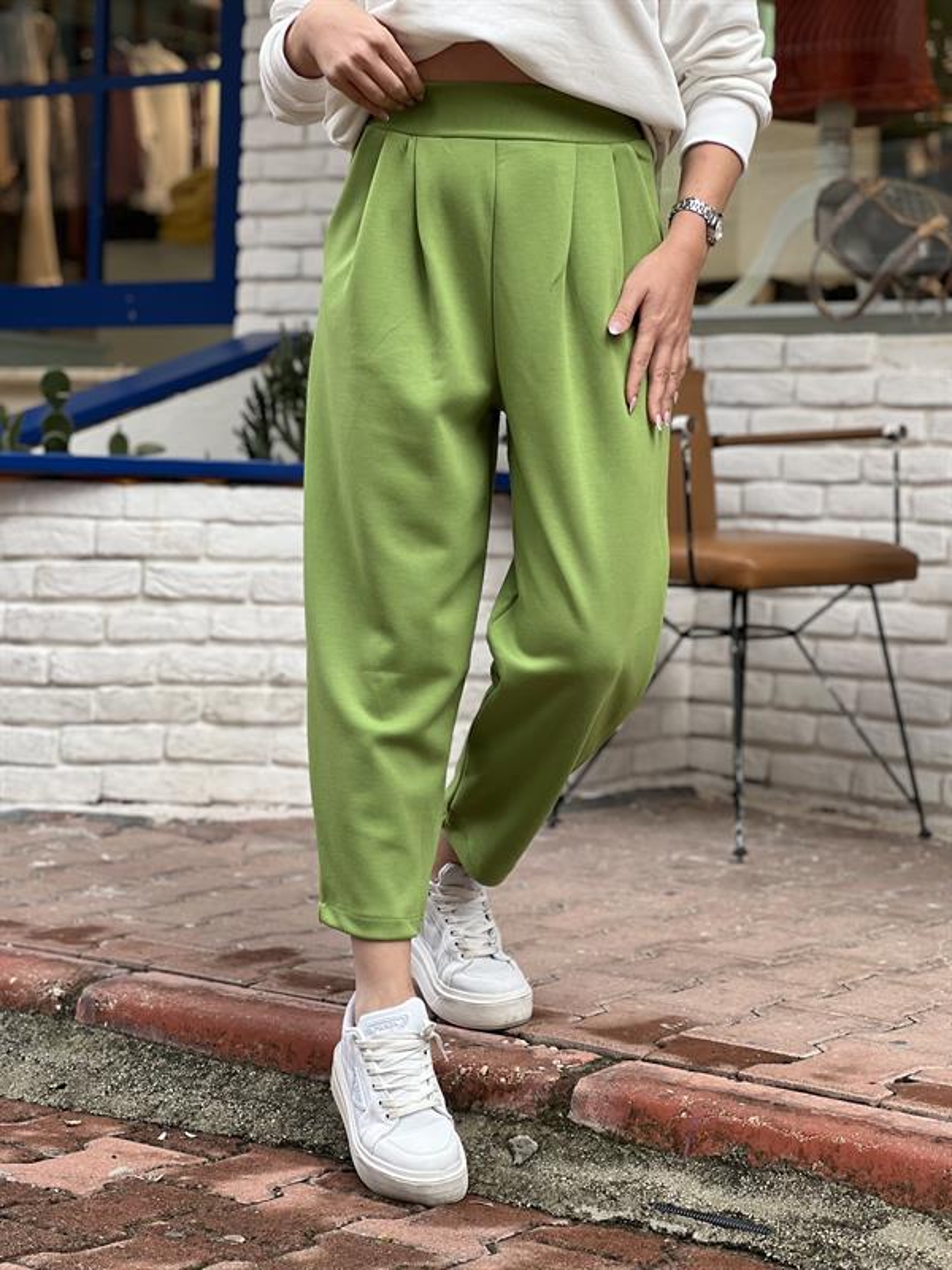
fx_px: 2824
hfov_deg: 19.1
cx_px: 476
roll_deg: -3.0
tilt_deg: -0.2
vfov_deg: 25.3
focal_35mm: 77
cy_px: 635
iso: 32
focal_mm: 9
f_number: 2.8
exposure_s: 1/121
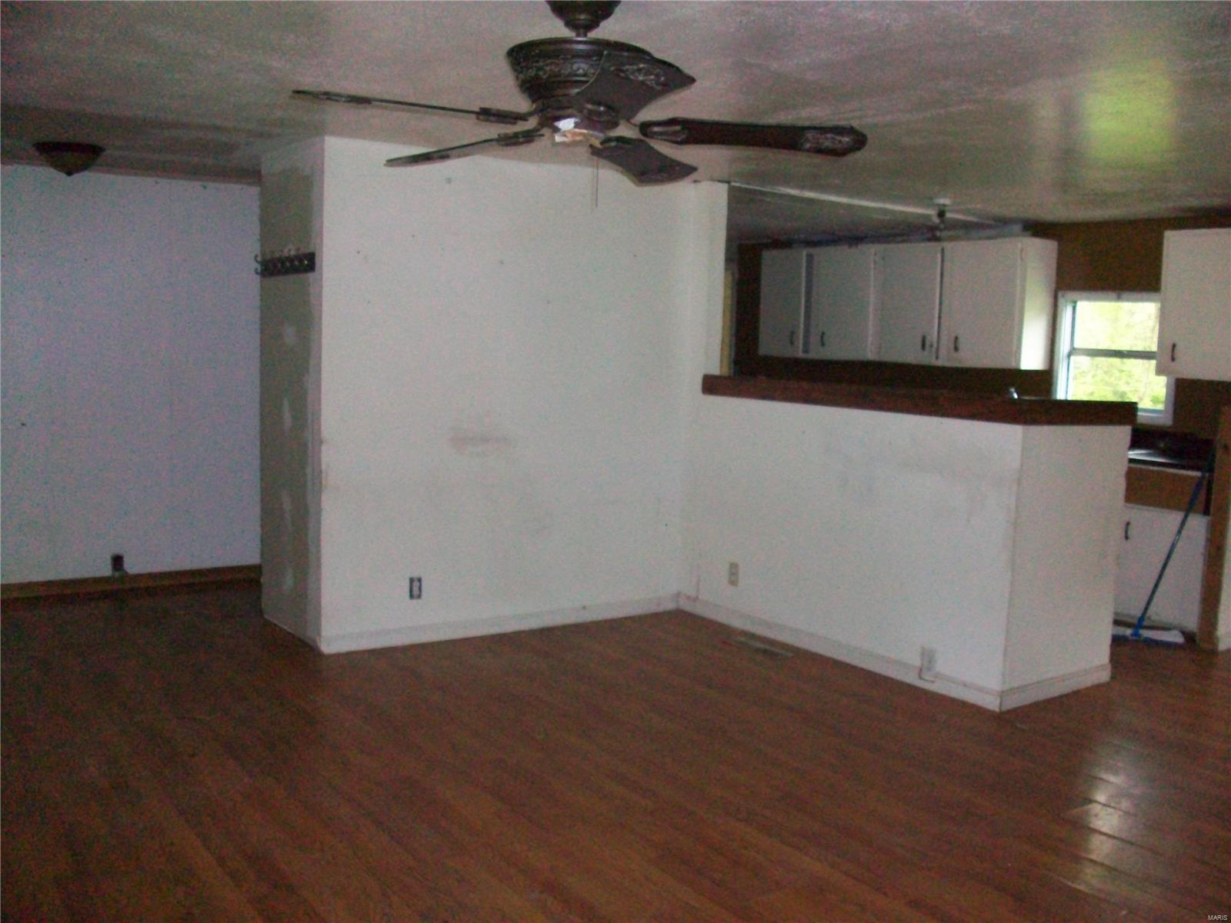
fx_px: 1138
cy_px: 462
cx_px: 616
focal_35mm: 32
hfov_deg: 56.8
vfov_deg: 44.2
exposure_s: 1/125
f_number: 2.8
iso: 400
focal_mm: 5.7
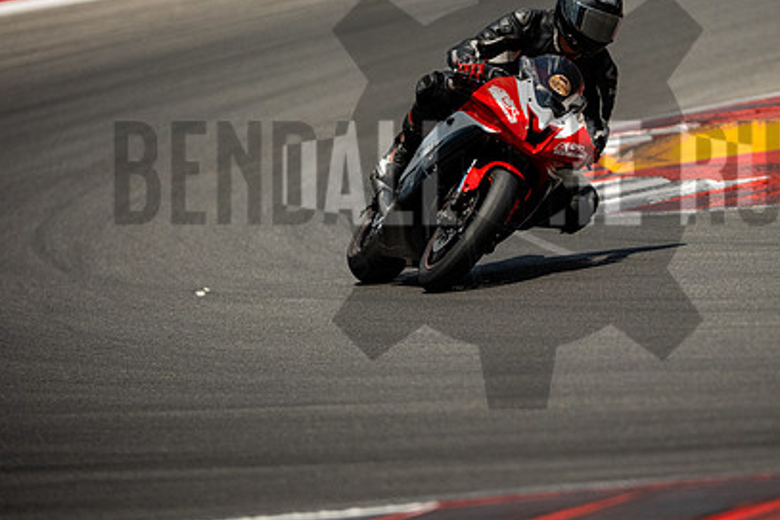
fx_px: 9269
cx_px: 517
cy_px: 176
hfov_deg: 4.8
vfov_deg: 3.2
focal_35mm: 428
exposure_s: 1/2000
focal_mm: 200
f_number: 2
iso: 1250
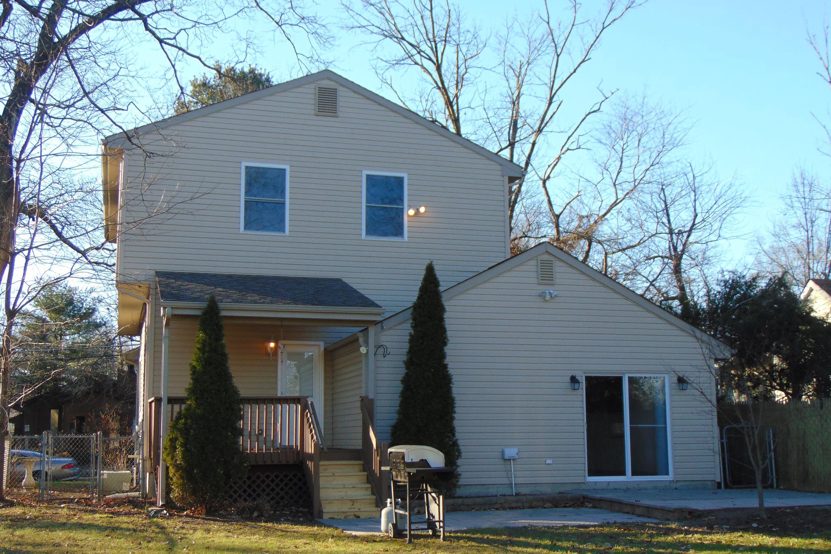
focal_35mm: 44
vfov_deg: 30.5
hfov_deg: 44.5
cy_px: 294
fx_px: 1016
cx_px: 413
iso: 80
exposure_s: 1/250
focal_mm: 7.6
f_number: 3.3
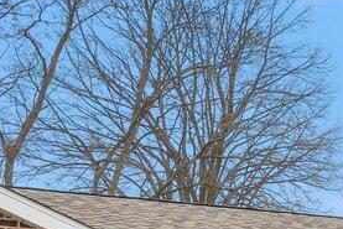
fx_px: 1324
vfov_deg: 9.0
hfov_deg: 12.4
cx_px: 763
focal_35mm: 139
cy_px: 537
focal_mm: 18.8
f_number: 9
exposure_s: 1/250
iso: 800
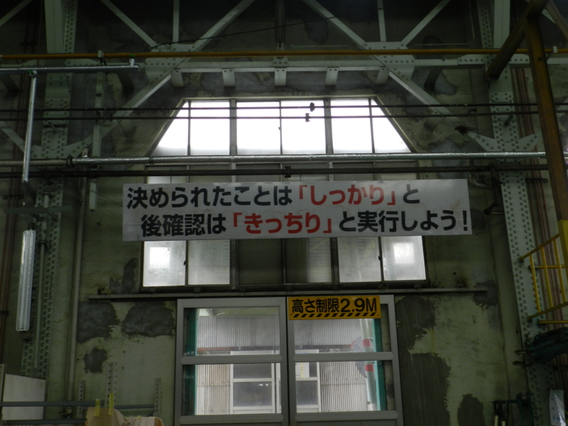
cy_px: 213
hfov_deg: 49.0
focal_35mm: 38
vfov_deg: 37.7
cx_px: 284
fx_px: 624
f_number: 4
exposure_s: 1/160
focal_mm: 6.7
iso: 160
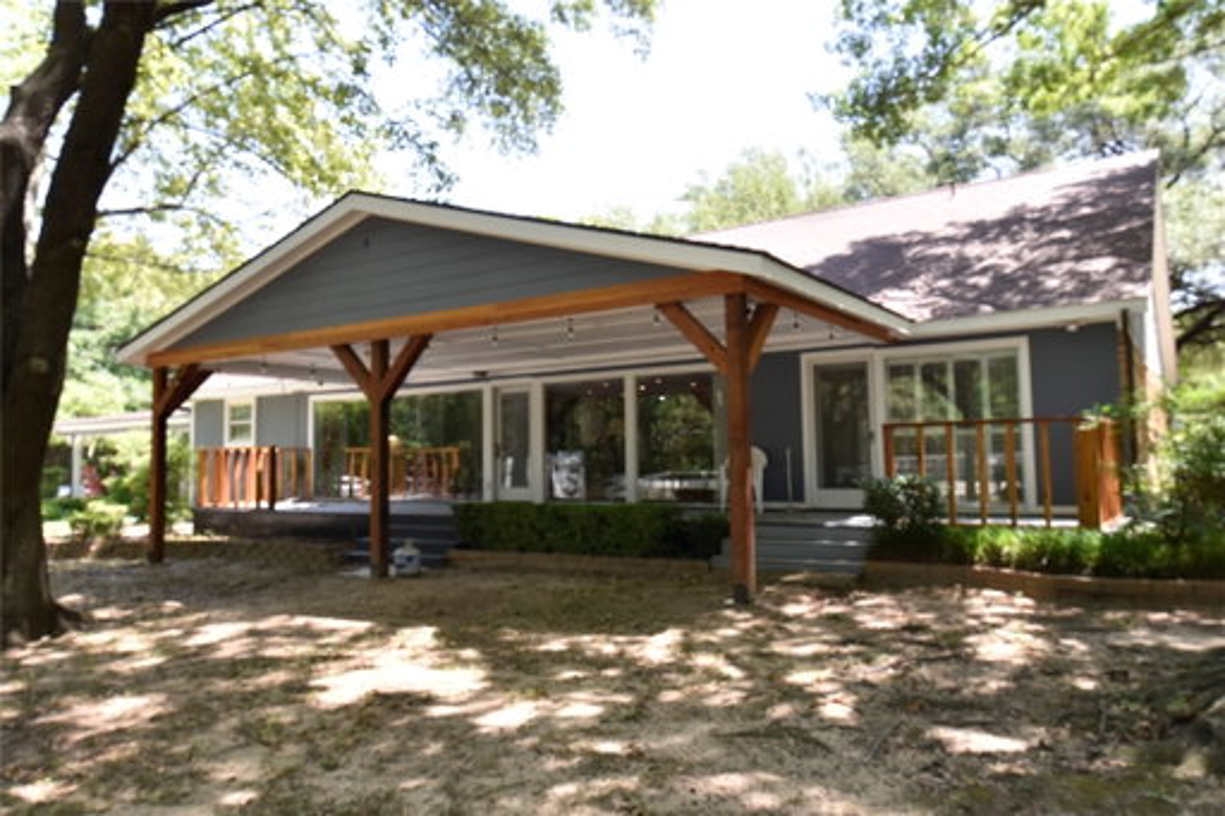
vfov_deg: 49.5
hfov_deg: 69.4
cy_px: 408
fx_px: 884
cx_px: 612
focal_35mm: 26
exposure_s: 1/200
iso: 800
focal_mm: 26
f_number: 9
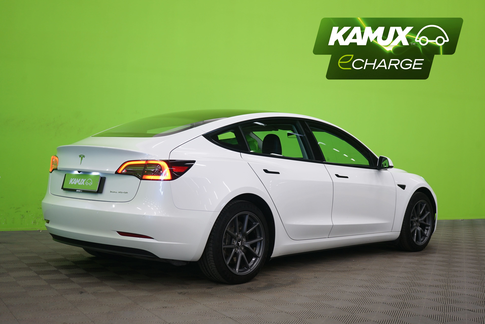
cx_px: 242
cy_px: 162
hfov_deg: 40.3
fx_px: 660
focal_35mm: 49
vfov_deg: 27.5
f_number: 5
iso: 400
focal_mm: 49
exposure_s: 1/10
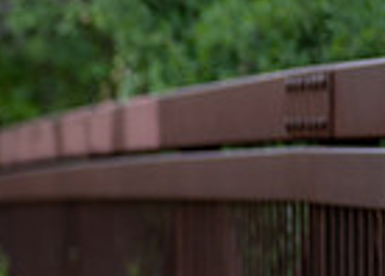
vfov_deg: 5.7
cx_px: -302
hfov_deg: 7.7
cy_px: 341
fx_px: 2781
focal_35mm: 254
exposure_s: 1/1250
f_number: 1.2
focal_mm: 50
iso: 100
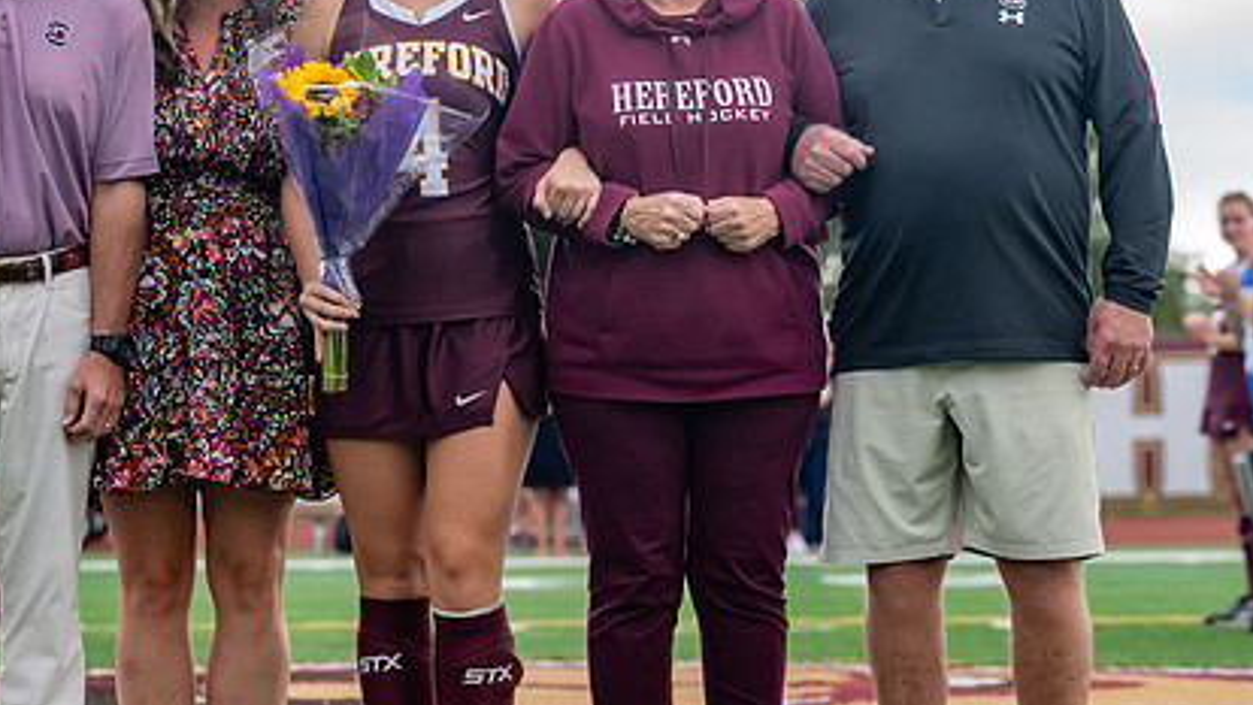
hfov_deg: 12.0
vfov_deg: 6.8
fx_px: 5948
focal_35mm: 179
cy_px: 256
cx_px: 457
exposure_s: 1/640
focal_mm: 105
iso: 2800
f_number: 4.5
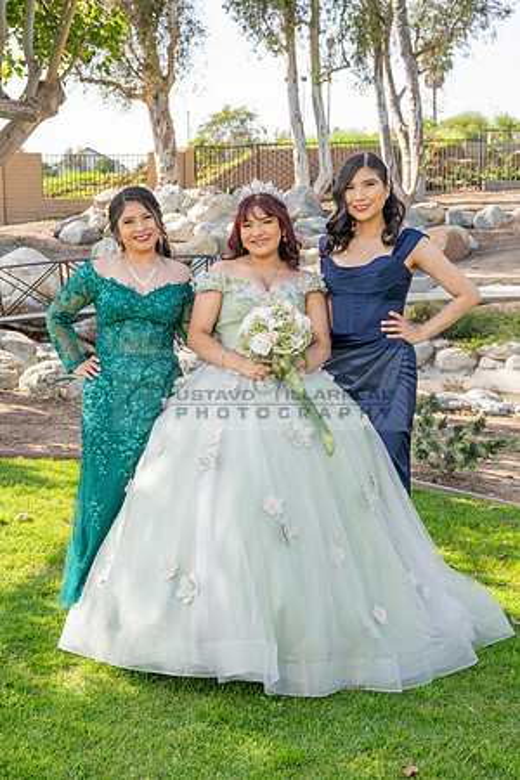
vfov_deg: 40.6
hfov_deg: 27.6
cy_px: 408
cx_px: 189
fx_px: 1054
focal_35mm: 49
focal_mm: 31
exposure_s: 1/250
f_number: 5.6
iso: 200
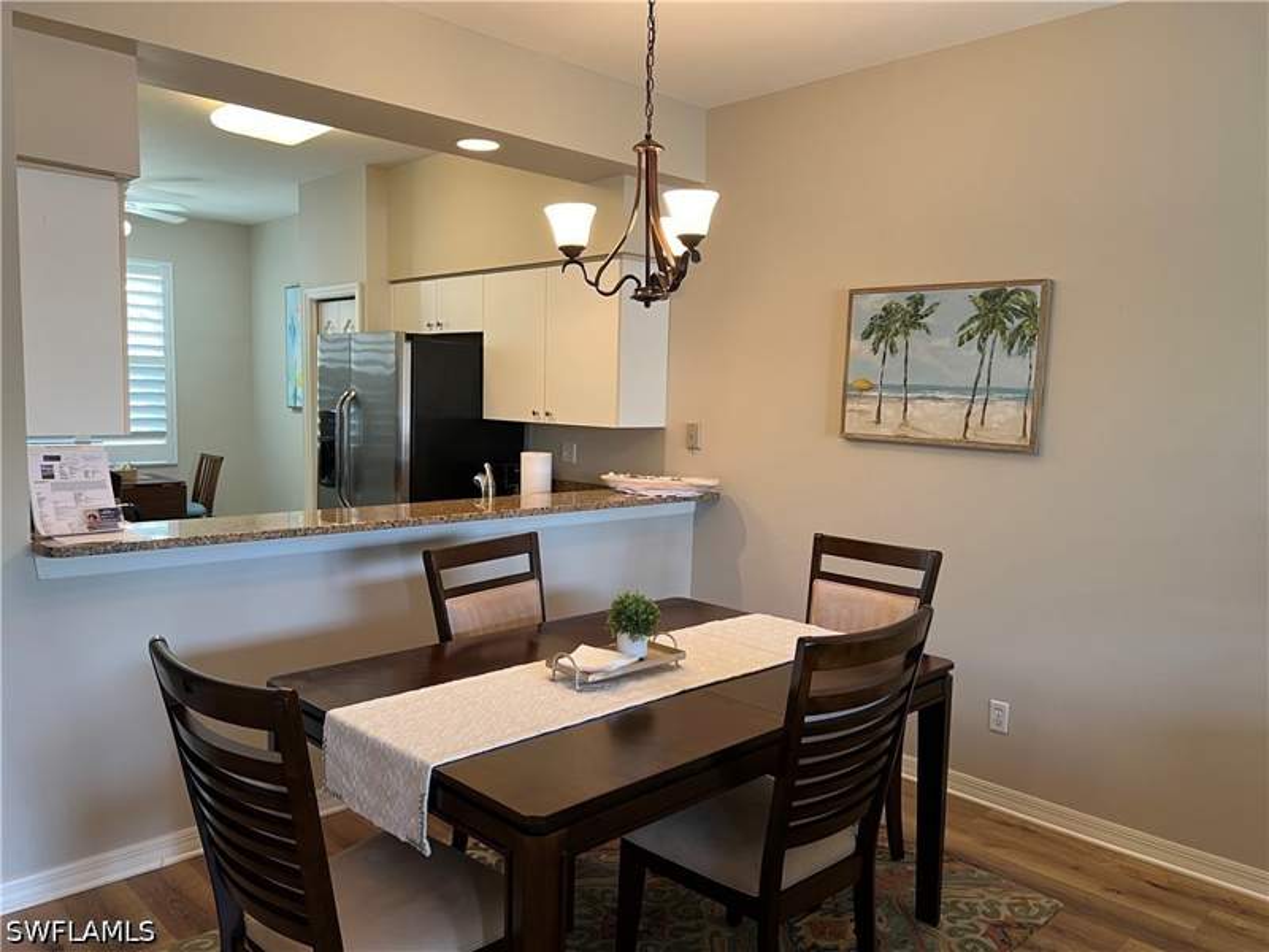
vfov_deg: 53.1
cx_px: 634
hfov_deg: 67.3
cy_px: 476
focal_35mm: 26
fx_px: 953
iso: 100
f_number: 1.5
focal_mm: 5.7
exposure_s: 1/60
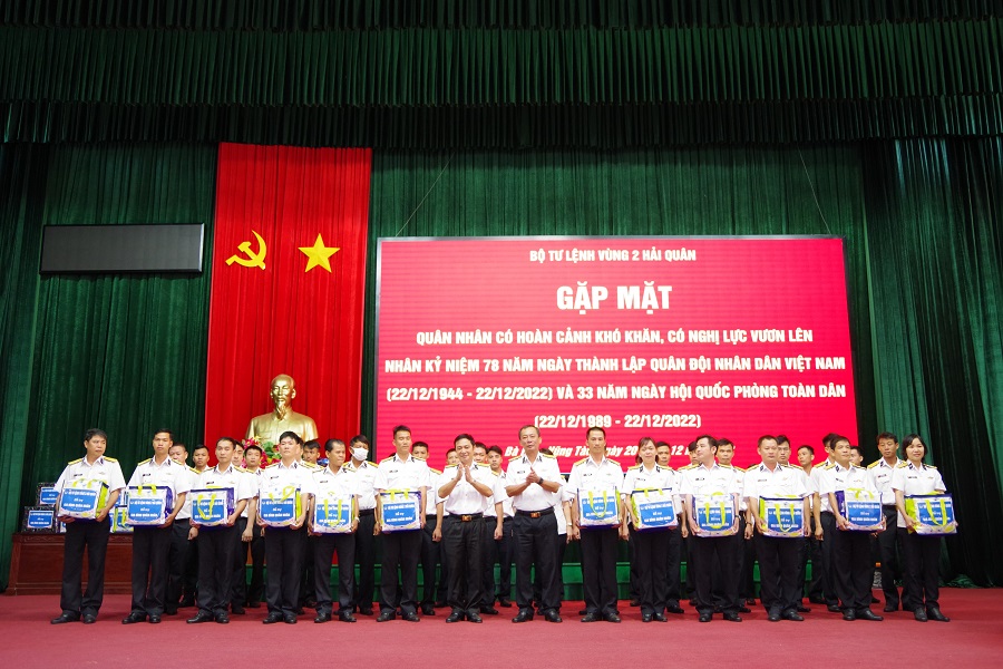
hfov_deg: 60.3
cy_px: 334
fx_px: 864
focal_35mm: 31
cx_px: 502
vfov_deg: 42.3
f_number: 5
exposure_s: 1/60
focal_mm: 21
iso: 1600
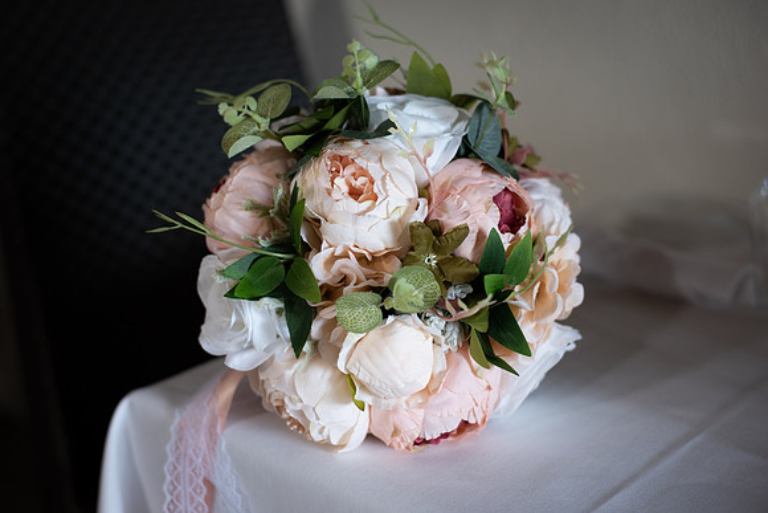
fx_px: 1067
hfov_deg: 39.6
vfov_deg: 27.0
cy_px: 256
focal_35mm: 50
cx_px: 384
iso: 400
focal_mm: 50
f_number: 2.8
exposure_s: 1/80
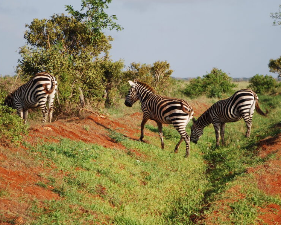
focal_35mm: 174
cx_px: 140
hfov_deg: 11.1
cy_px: 107
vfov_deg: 8.9
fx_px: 1447
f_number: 5.6
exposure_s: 1/500
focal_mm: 90
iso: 160
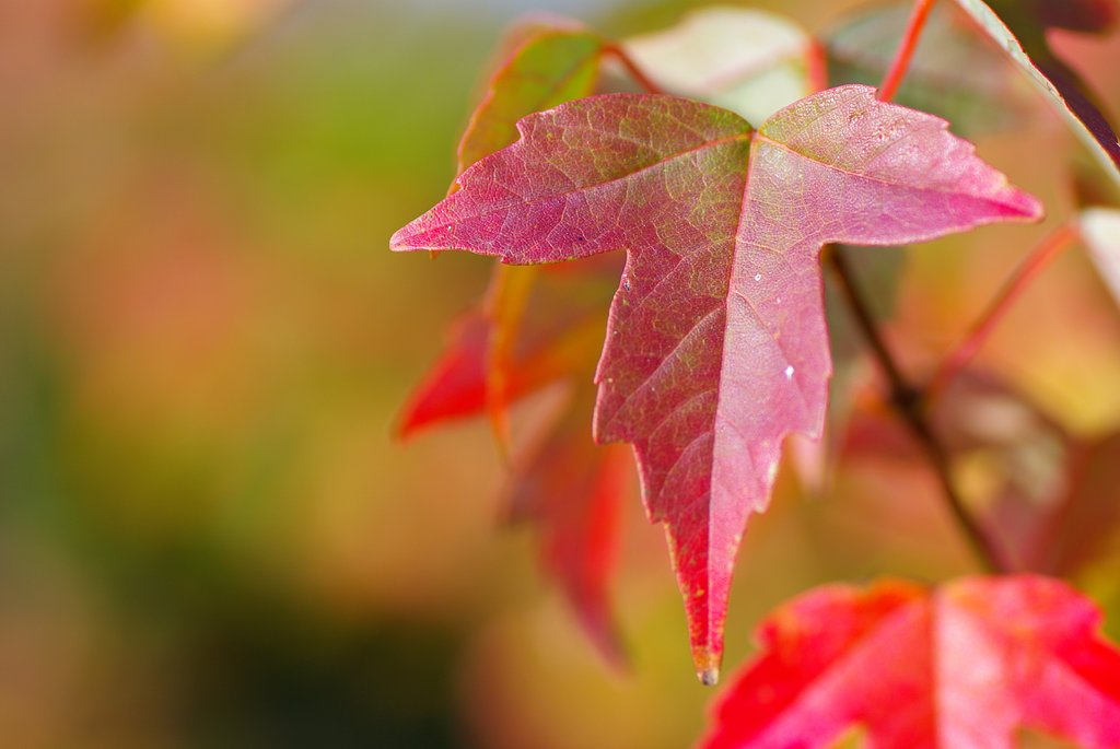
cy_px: 374
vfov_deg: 10.2
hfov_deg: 15.2
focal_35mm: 135
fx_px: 4204
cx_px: 560
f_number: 4.5
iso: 100
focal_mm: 90
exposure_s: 1/250
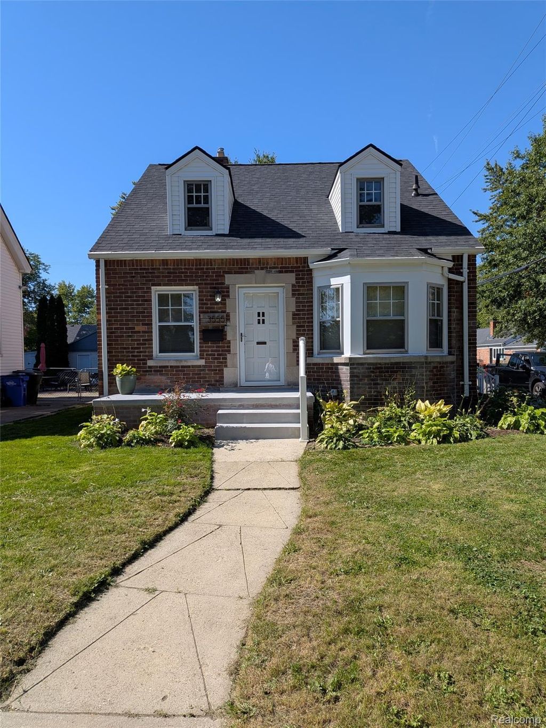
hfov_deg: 56.8
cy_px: 364
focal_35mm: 24
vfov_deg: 71.6
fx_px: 505
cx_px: 273
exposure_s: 1/1479
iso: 28
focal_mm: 4.53
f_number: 1.7
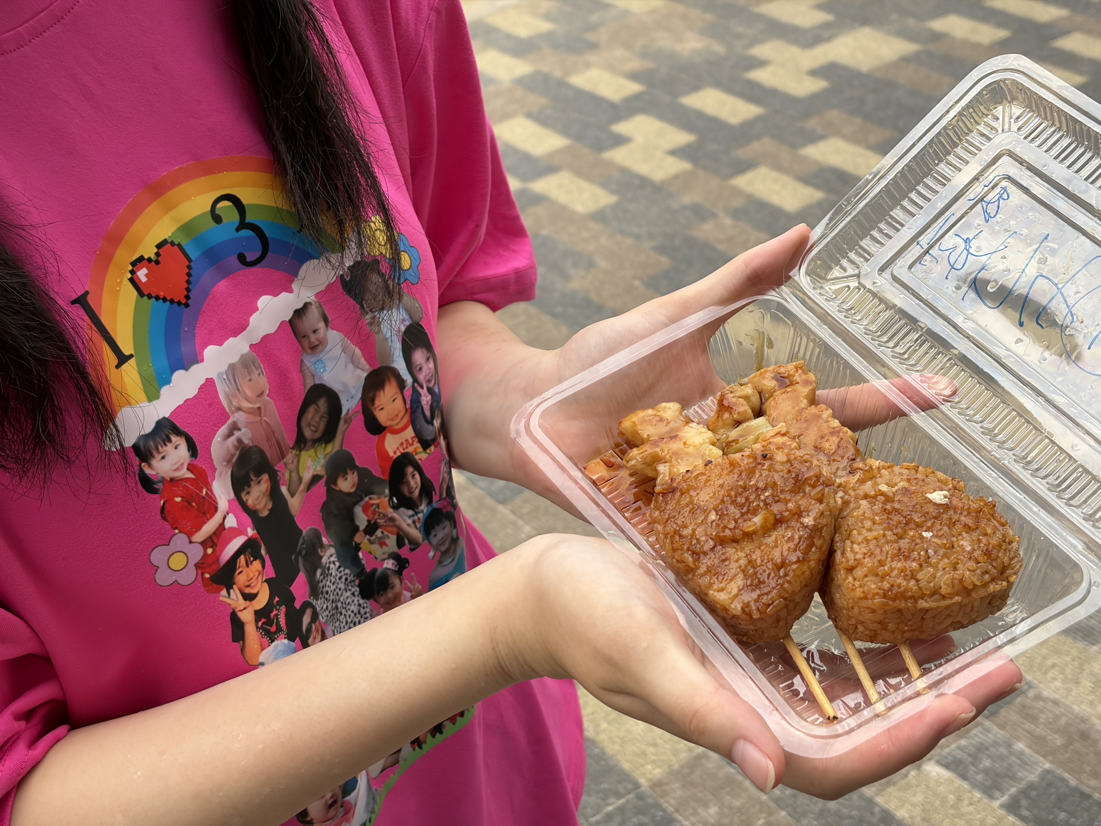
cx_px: 550
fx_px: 1654
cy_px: 413
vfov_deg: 28.0
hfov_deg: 36.8
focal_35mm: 52
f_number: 1.6
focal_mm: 5.96
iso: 32
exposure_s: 1/256
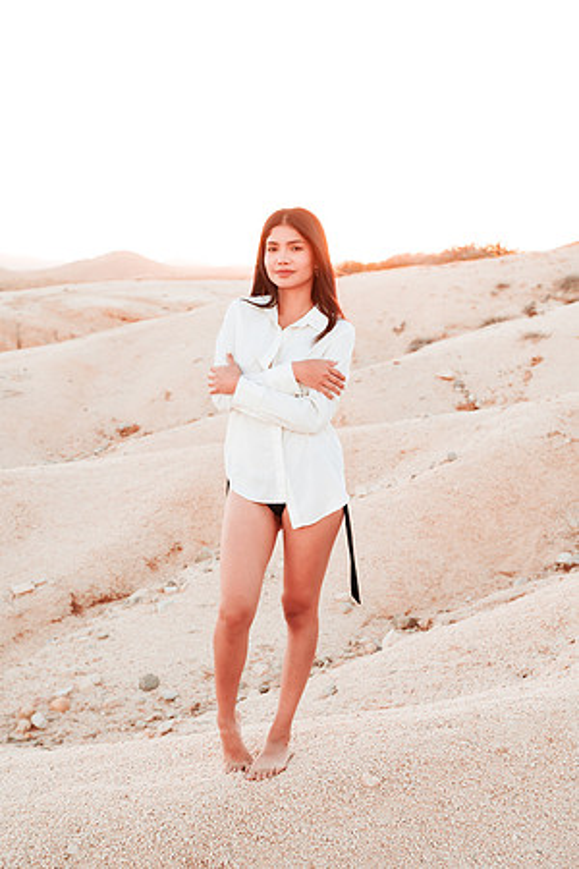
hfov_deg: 23.4
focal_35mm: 58
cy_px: 434
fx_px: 1399
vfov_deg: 34.5
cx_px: 290
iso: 160
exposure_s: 1/50
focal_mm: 58
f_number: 6.3
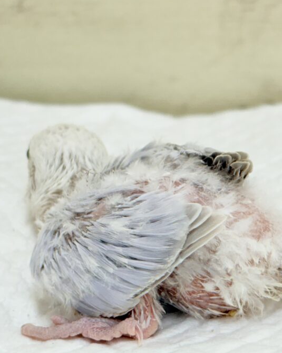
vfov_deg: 21.0
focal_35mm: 91
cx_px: 160
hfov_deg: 16.9
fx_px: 950
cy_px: 198
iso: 64
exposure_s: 1/100
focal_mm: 5.96
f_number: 1.6
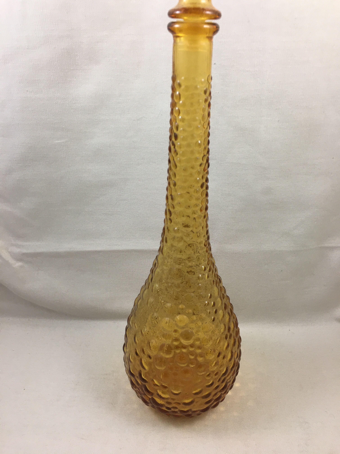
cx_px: 170
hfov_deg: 48.2
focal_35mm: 29
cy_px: 227
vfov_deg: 61.7
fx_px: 380
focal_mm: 4.15
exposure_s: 1/33
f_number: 2.2
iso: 32
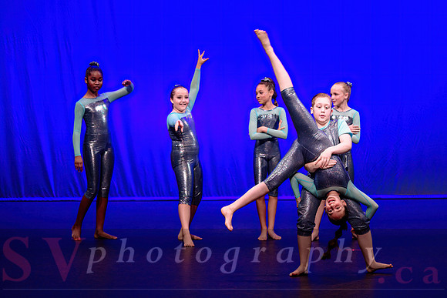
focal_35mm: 165
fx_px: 2048
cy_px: 128
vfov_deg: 8.3
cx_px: 280
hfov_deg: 12.4
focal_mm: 130
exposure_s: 1/400
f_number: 2.8
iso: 1600
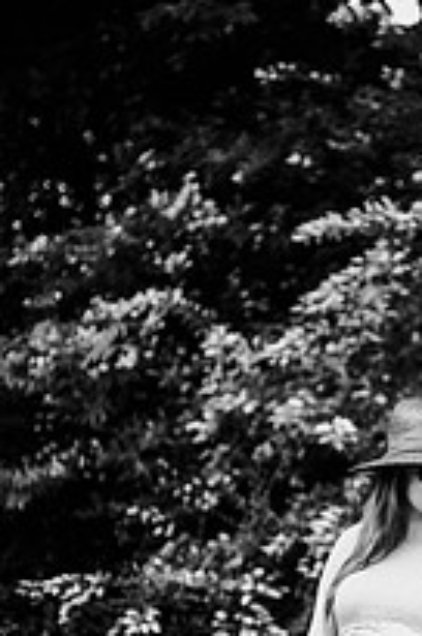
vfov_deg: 25.9
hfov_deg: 17.3
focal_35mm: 77
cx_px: 413
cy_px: 509
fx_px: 1358
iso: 160
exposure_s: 1/250
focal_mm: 35
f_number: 1.4
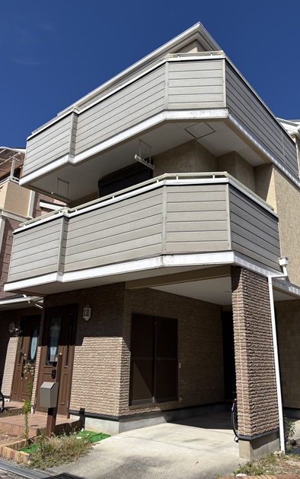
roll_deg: -0.9
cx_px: 165
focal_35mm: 28
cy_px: 242
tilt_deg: +17.8
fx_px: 366
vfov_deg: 66.5
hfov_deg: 44.5
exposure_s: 1/5814
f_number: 1.6
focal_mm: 5.96
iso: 50
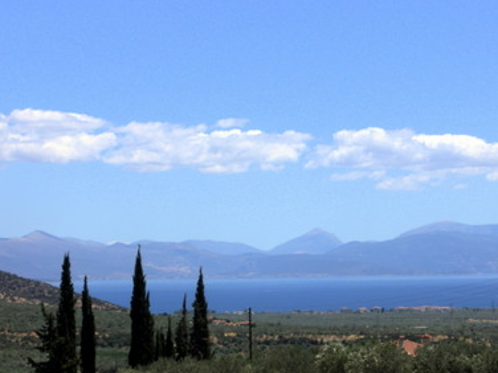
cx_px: 287
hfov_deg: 12.3
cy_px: 185
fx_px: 2316
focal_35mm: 161
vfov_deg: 9.2
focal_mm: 26.3
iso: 64
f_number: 6.5
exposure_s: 1/300
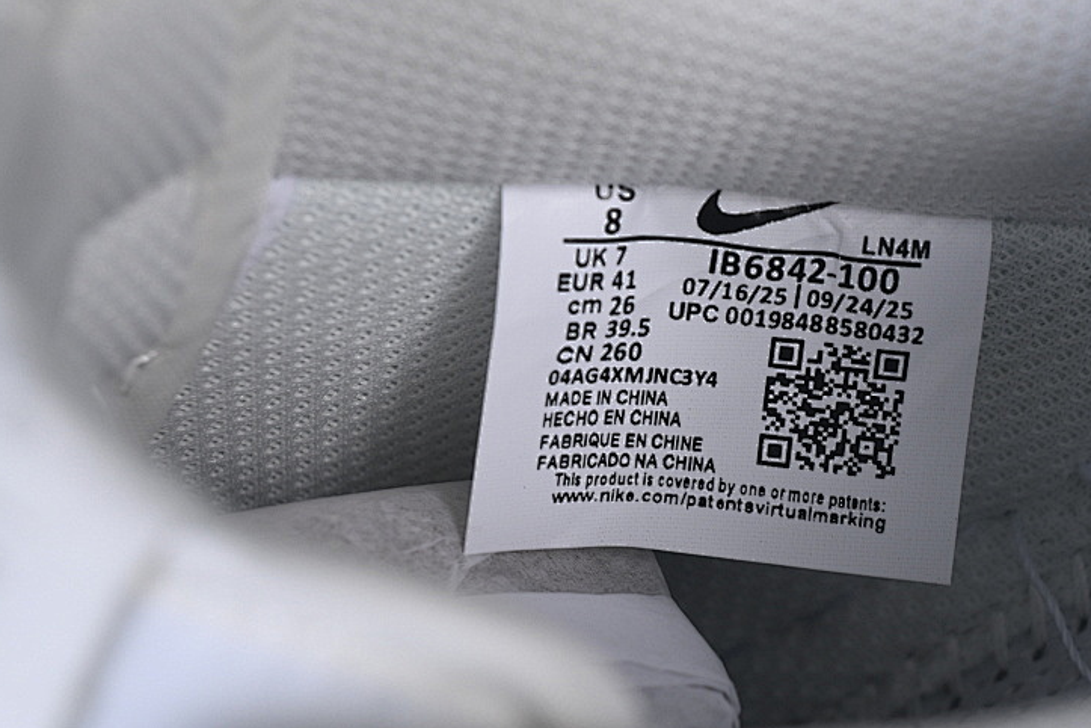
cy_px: 396
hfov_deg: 18.2
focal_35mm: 112
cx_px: 783
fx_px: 3394
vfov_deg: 12.2
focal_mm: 50
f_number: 7.1
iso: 160
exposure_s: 1/80
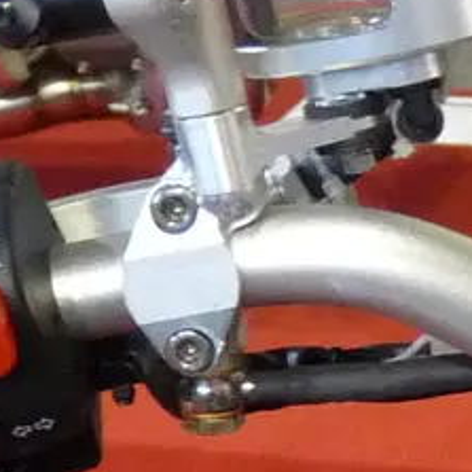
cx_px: 942
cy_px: 599
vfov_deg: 8.8
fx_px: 3008
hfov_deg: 8.5
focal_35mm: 195
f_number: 2.8
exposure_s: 1/25
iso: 400
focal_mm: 5.2
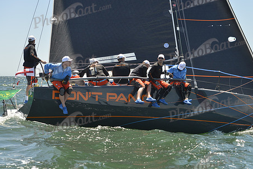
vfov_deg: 15.4
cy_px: 86
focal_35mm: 89
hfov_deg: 22.9
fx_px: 625
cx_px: 140
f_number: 5
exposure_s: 1/1600
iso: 280
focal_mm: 70
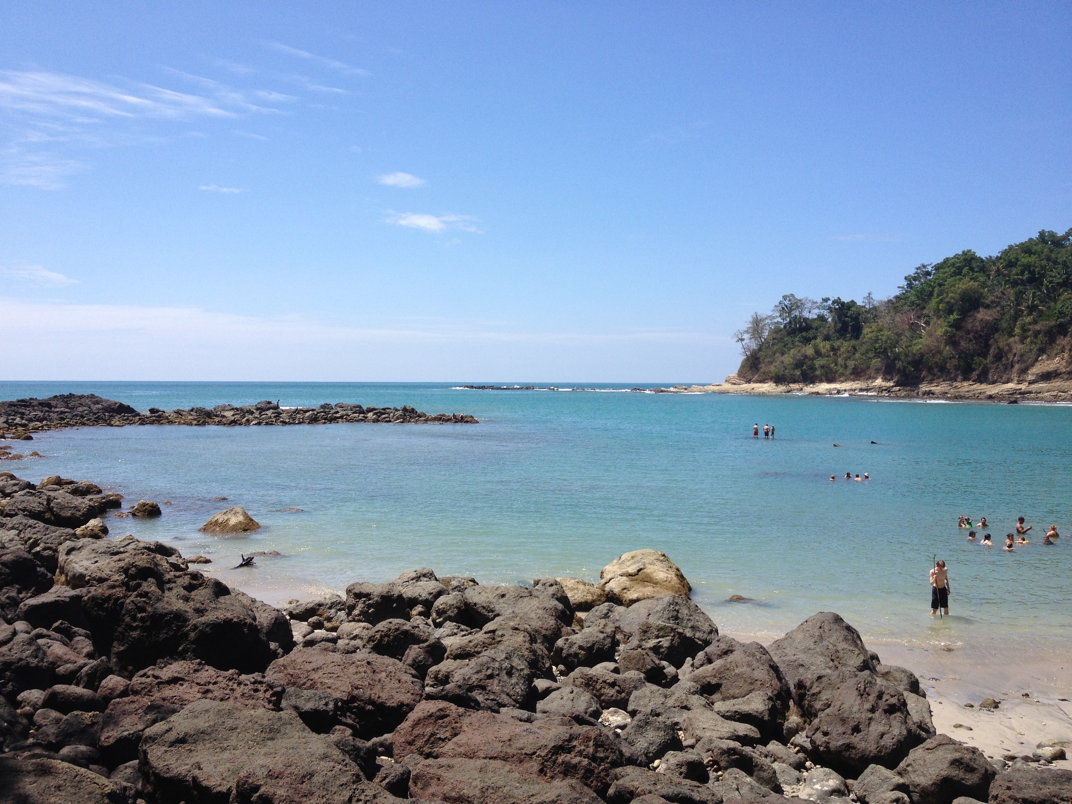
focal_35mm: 35
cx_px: 536
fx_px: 1084
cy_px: 402
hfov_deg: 52.6
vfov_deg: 40.7
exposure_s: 1/1905
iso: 50
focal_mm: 4.28
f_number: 2.4
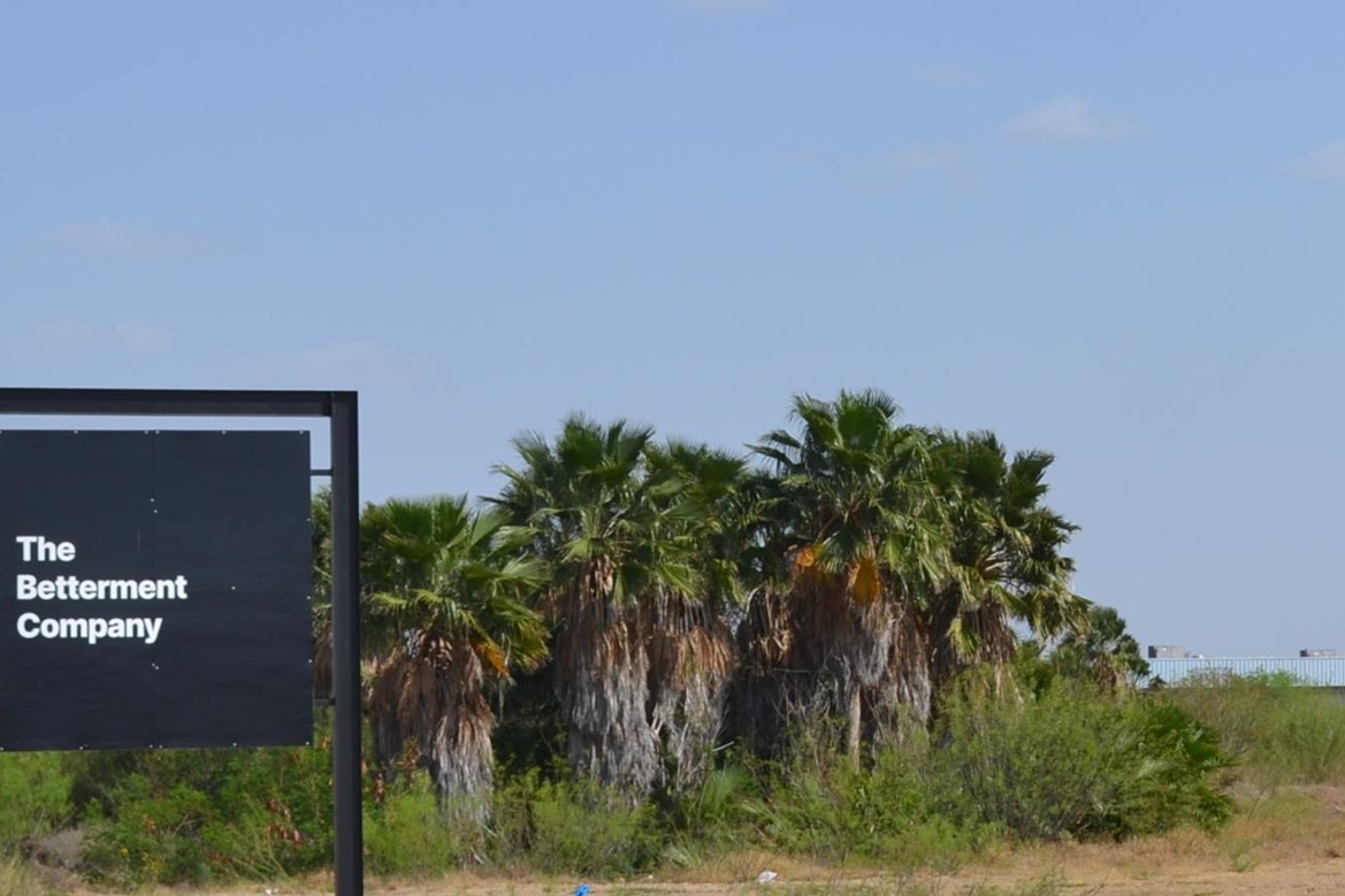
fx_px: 5005
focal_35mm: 134
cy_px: 385
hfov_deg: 15.2
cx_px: 1057
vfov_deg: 10.2
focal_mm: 34
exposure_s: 1/320
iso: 100
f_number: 9
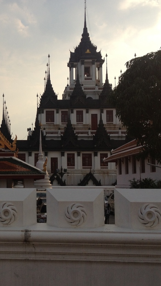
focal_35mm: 55
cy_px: 150
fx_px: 417
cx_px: 19
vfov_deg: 37.8
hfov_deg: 21.4
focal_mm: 4.28
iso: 64
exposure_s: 1/2404
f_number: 2.4
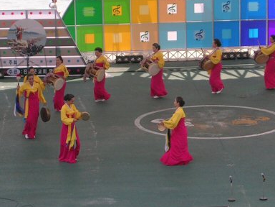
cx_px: 193
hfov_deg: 10.6
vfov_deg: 8.0
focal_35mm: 186
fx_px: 1478
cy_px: 93
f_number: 4.8
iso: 50
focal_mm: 15.5
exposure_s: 1/230
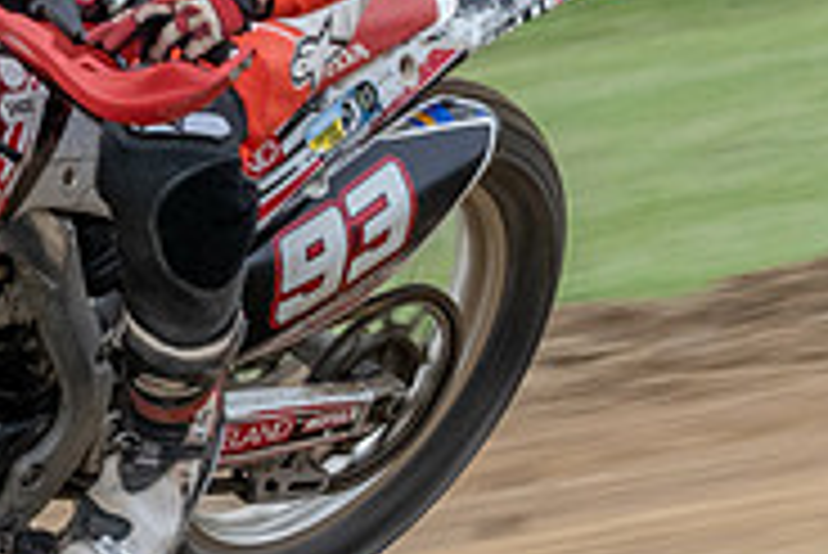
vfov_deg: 1.0
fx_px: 31971
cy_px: 38
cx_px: -266
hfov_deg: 1.5
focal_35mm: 1389
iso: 640
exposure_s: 1/250
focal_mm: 210
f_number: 11
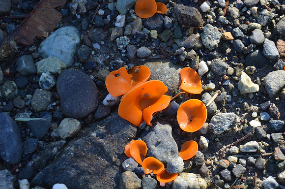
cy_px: 94
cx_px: 142
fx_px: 652
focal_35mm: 82
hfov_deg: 24.7
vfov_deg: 16.5
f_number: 5.6
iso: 320
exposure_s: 1/125
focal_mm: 55
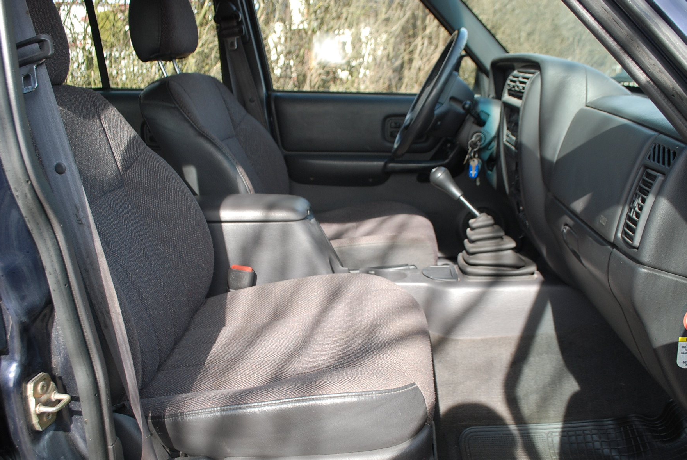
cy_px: 241
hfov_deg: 57.1
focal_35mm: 33
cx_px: 363
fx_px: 630
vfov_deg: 40.1
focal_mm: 20
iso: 180
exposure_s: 1/125
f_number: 5.6
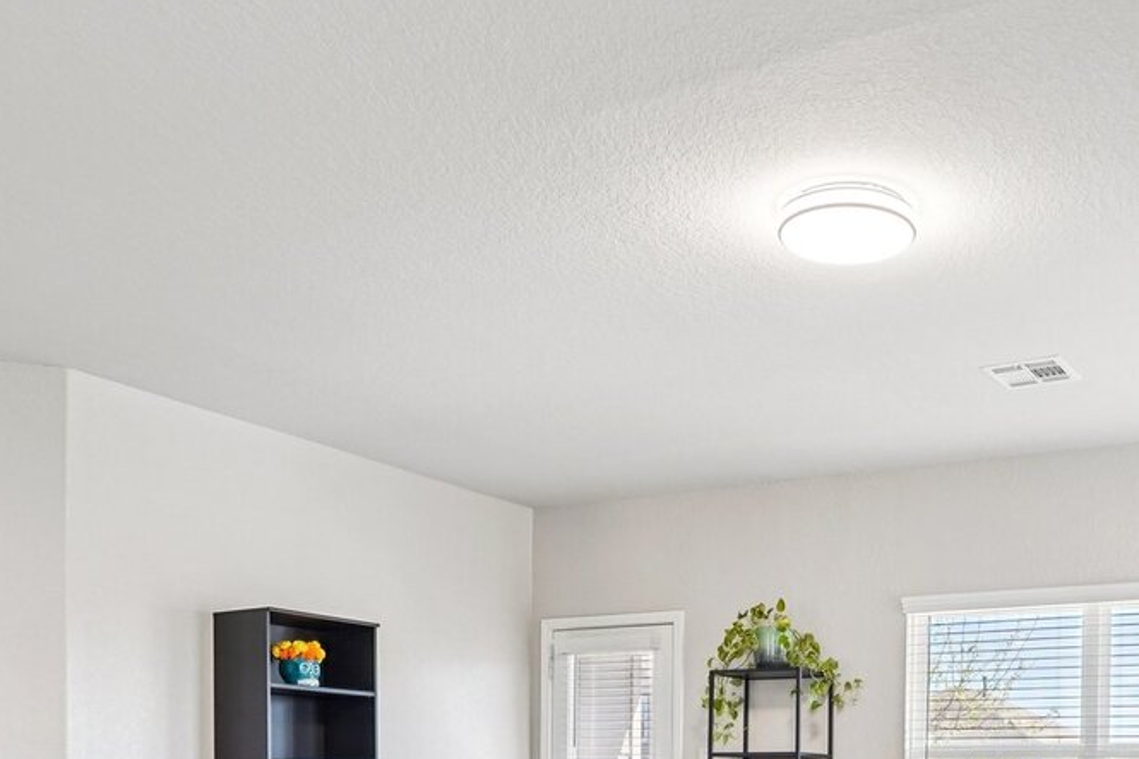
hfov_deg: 46.9
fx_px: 1272
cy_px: 771
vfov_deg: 30.7
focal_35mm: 40
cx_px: 817
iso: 400
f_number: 8
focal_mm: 16.5
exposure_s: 1/15
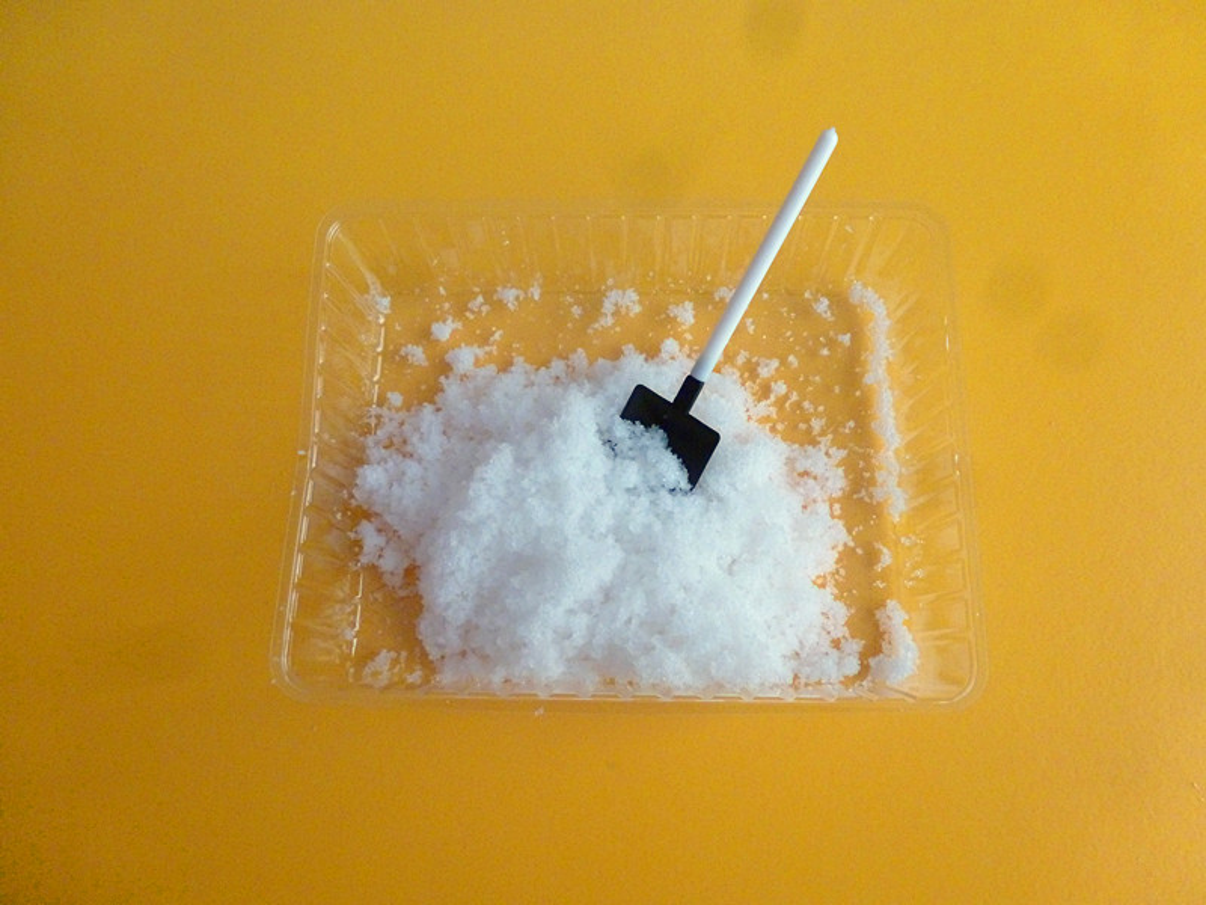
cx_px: 603
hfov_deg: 71.6
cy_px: 452
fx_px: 836
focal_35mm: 24
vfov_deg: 56.8
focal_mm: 4.3
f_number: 3.3
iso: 400
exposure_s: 1/60
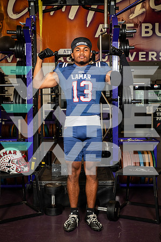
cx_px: 80
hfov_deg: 27.0
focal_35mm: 50
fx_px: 335
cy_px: 121
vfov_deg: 39.6
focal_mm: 50
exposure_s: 1/250
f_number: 7.1
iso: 800
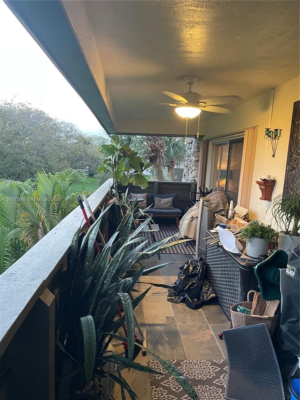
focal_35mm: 26
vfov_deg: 67.3
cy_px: 200
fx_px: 300
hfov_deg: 53.1
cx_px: 150
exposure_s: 1/60
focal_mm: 4.2
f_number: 1.6
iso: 320
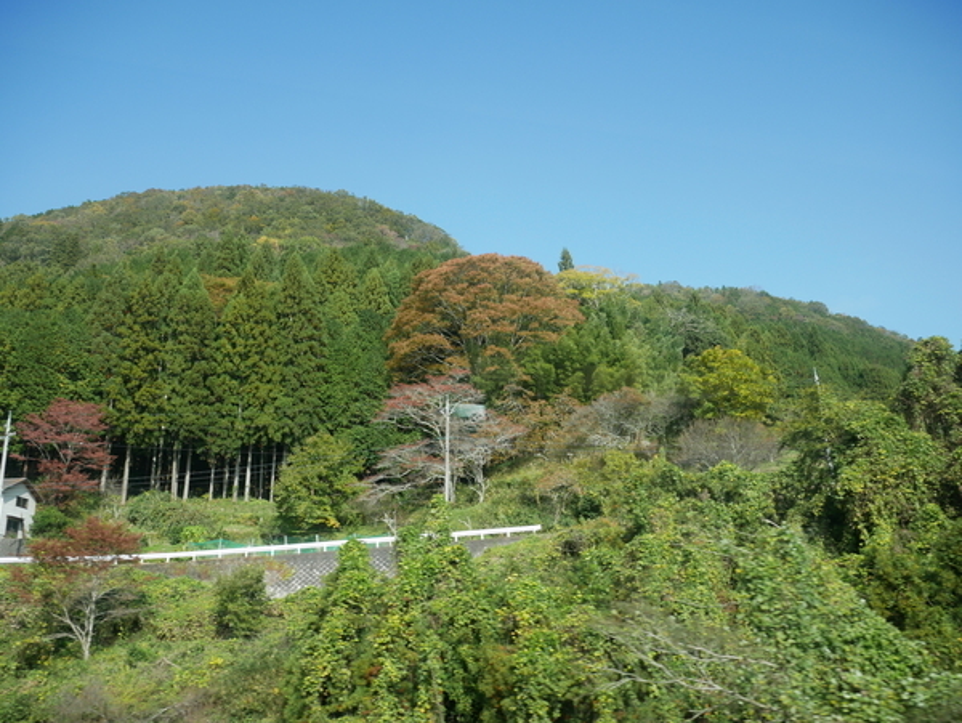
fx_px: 946
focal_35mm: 34
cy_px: 362
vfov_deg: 41.8
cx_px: 481
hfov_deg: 53.9
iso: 200
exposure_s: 1/320
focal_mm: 17
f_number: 6.3
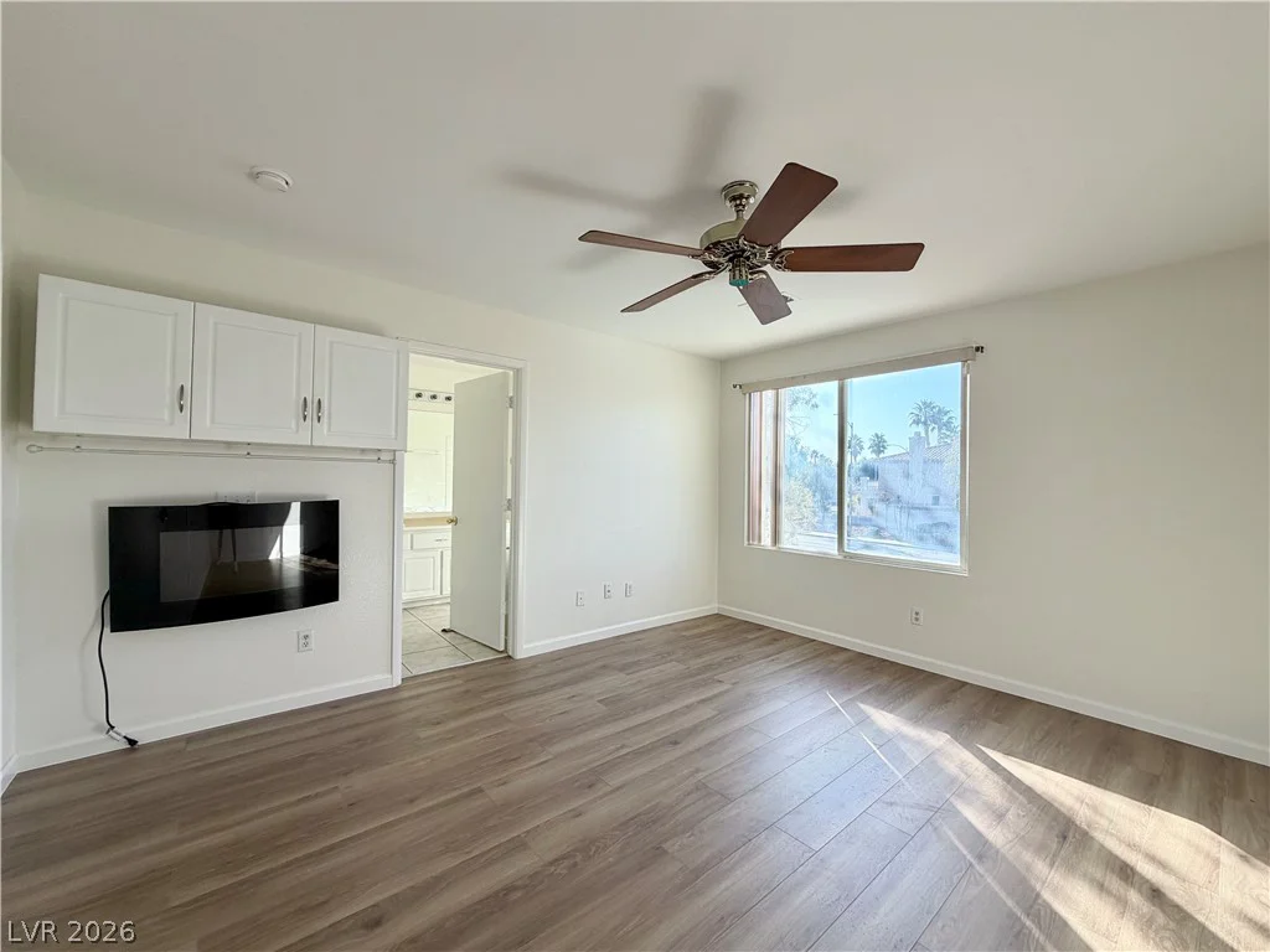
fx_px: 514
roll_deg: -1.0
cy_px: 476
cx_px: 635
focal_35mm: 14
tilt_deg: +0.8
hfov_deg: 102.1
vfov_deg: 85.7
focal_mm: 2.22
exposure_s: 1/214
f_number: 2.2
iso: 50
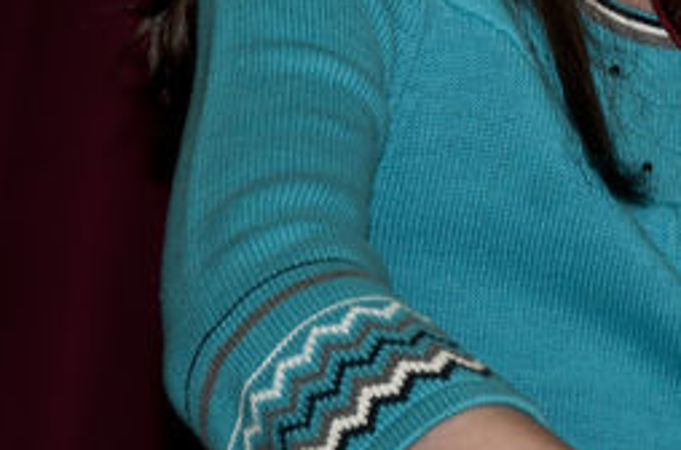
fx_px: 11246
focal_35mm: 596
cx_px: 901
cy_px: -71
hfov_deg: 3.5
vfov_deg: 2.3
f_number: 6.3
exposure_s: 1/60
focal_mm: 112
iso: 320
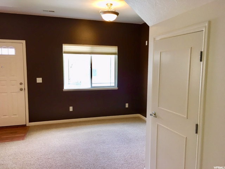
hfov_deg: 61.7
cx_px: 112
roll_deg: -0.1
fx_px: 188
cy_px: 84
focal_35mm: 29
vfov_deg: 48.2
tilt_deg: -6.5
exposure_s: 1/30
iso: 32
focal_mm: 4.15
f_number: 2.2
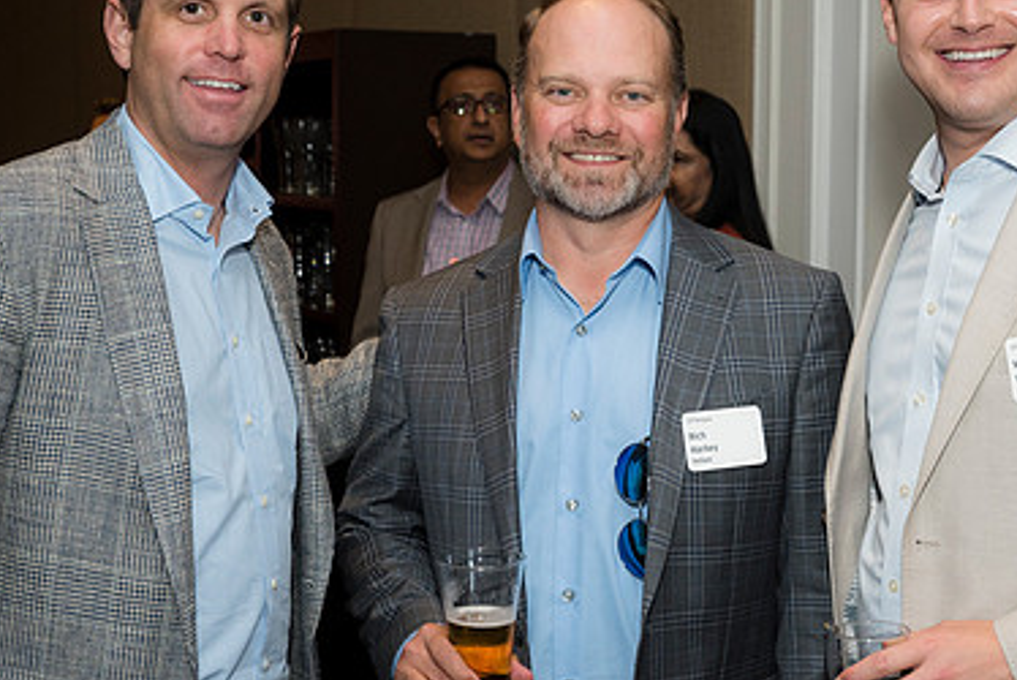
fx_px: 1753
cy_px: 320
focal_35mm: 62
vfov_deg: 21.9
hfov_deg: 32.3
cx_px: 598
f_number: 5.6
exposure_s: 1/125
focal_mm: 40
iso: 800
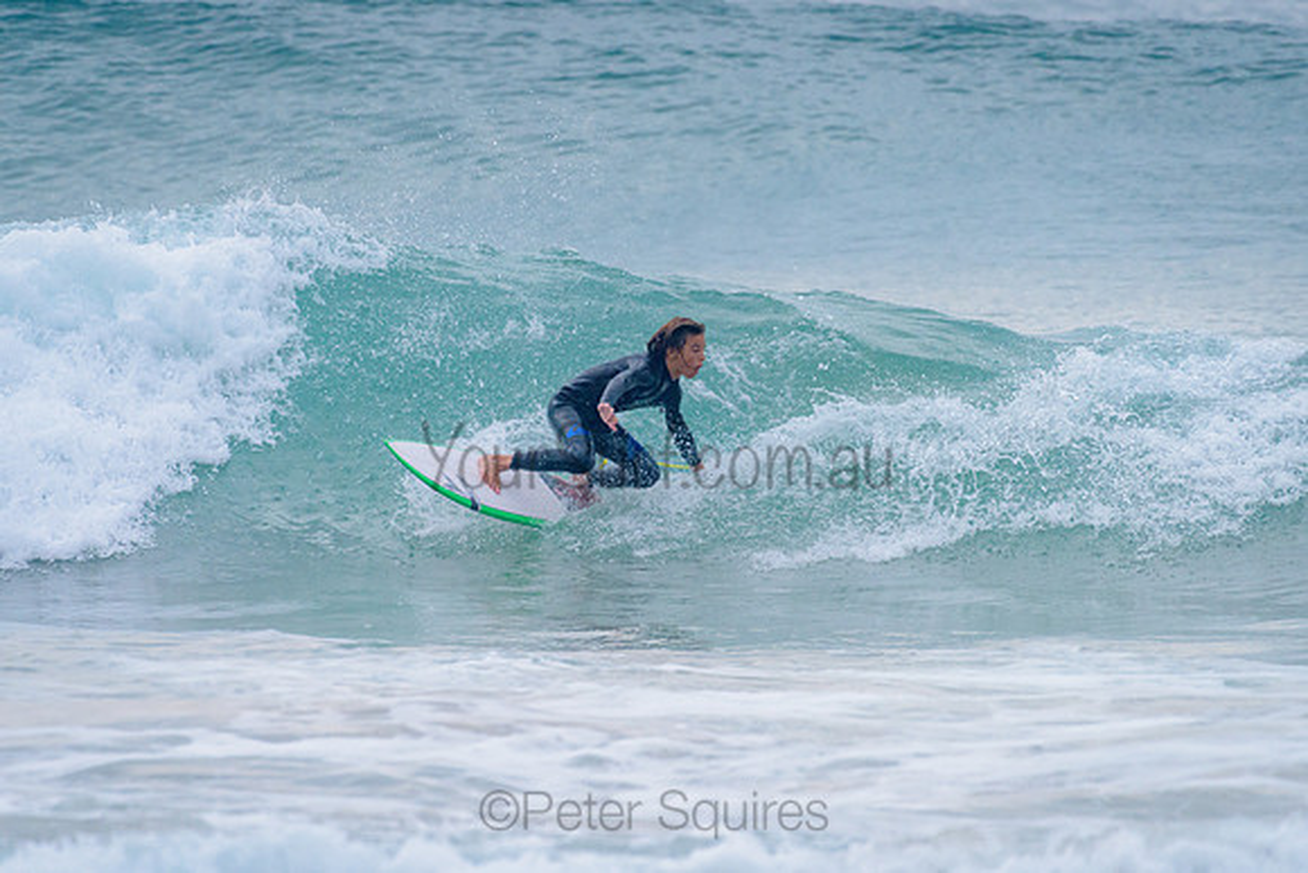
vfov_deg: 2.2
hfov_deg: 3.4
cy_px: 428
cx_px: 634
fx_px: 22282
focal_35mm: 613
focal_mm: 500
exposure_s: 1/1600
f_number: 5.6
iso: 800
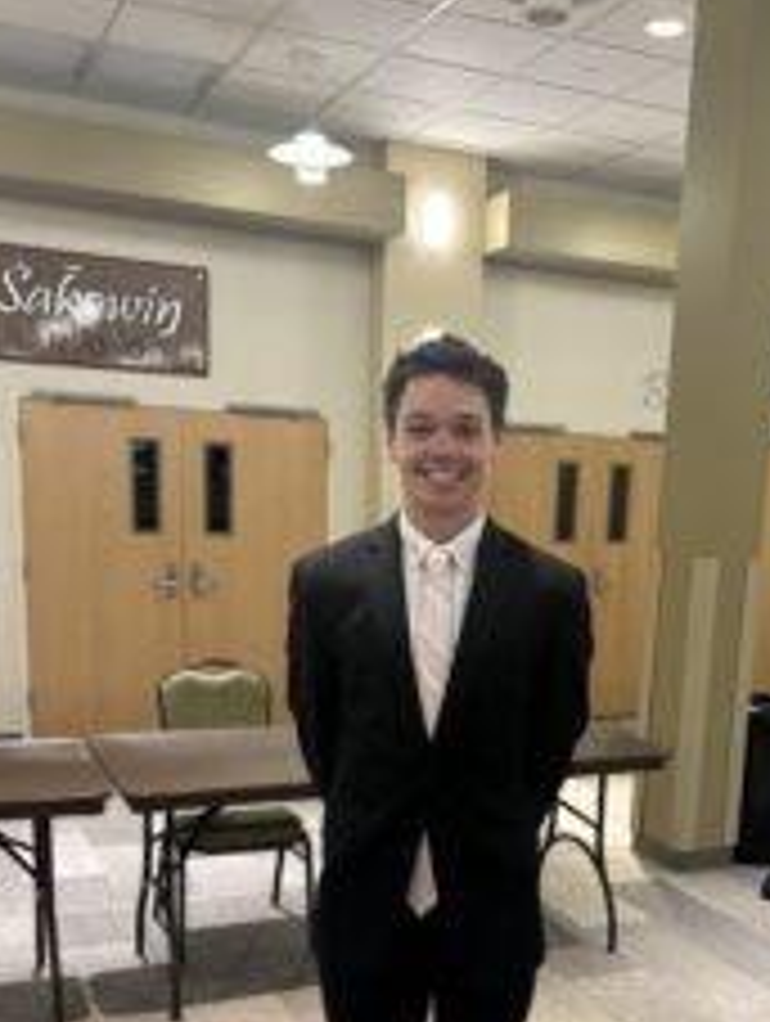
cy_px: 743
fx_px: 1183
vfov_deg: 45.4
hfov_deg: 35.9
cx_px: 480
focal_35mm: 40
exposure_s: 1/60
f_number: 1.6
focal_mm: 5.96
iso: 250
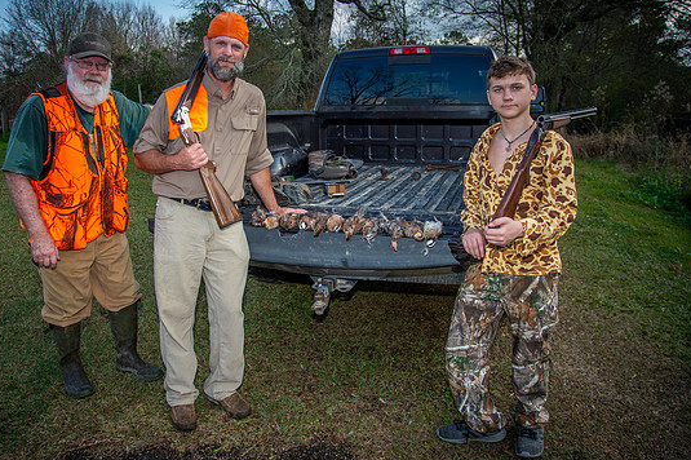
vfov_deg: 49.5
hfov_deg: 69.3
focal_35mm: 26
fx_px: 499
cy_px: 224
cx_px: 319
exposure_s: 1/200
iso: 250
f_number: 7.1
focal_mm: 24
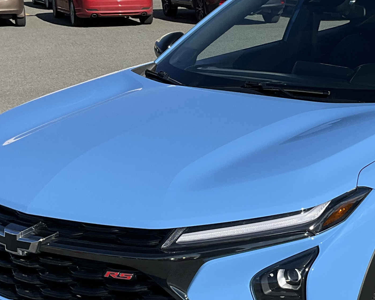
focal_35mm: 81
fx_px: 899
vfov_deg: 18.9
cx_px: 333
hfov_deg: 23.0
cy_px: 173
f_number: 1.8
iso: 25
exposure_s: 1/2227
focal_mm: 3
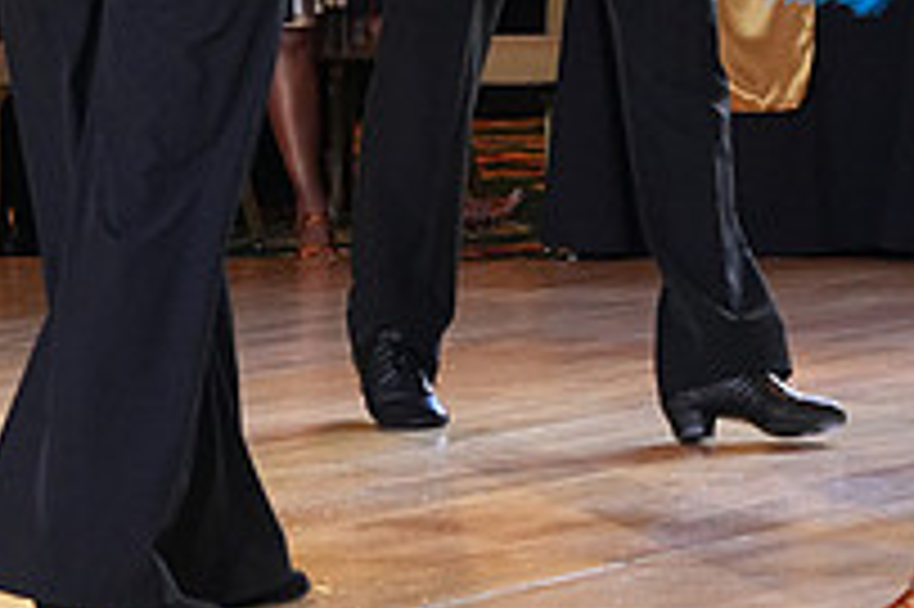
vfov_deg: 5.3
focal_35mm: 257
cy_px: -180
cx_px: 714
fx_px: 6519
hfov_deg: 8.0
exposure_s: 1/200
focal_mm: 90
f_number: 6.3
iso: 5000
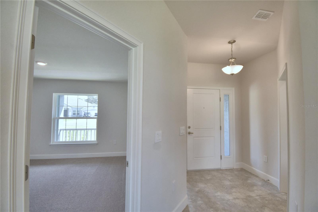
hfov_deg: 100.4
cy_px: 106
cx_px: 159
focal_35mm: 15
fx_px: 132
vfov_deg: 77.3
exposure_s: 1/125
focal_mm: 10
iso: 250
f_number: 4.5
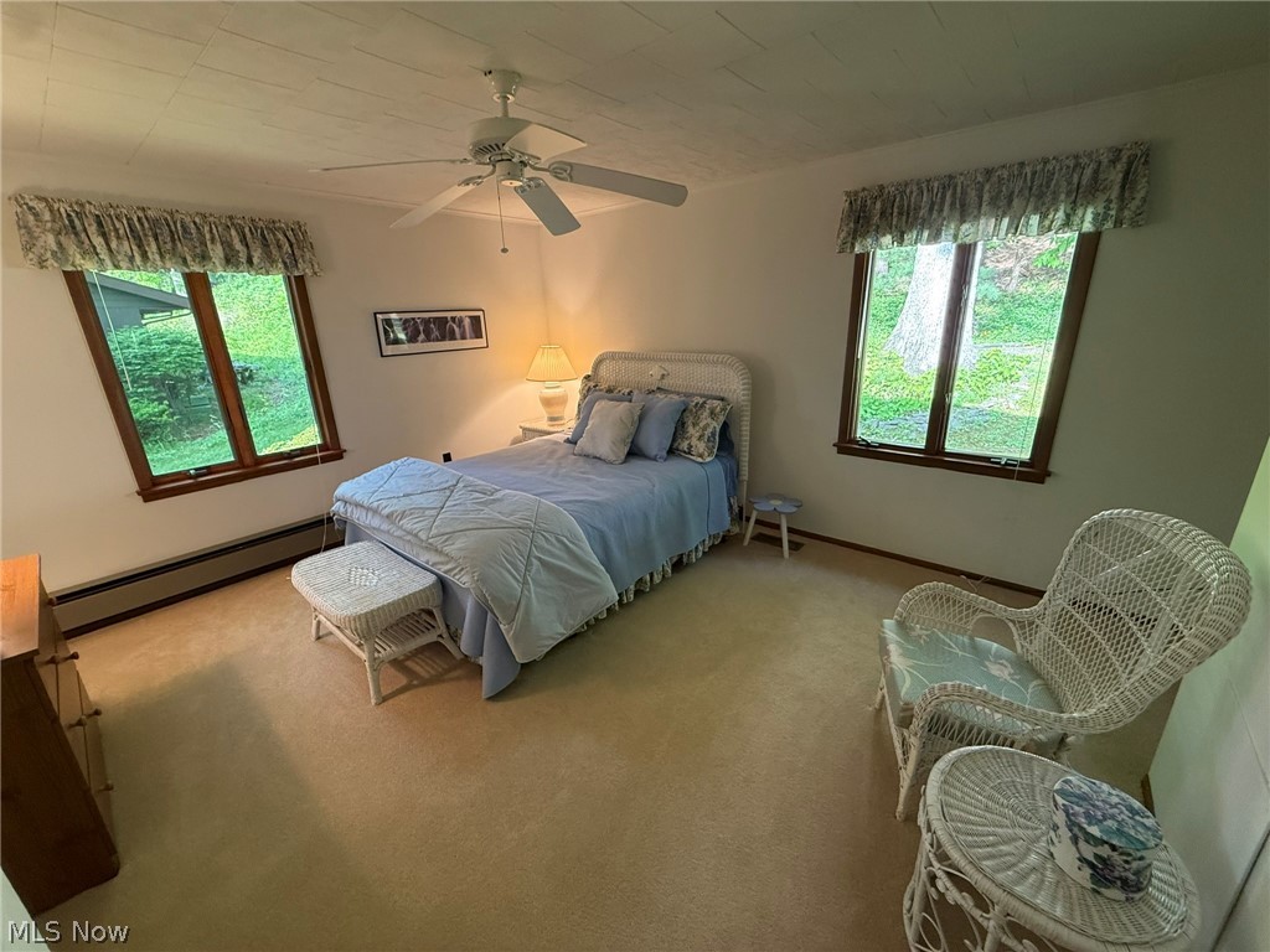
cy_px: 476
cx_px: 635
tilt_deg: -17.0
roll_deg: +1.9
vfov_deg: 85.7
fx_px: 514
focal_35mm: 14
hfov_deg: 102.1
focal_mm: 2.22
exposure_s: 1/120
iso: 400
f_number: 2.2
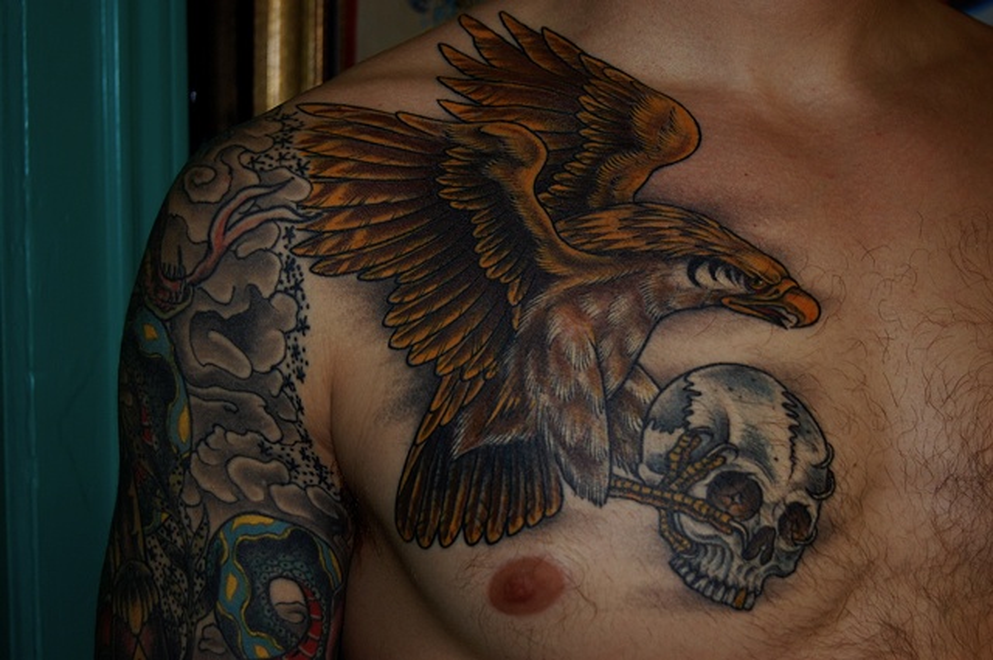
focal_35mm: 57
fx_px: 1570
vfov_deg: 23.7
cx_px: 496
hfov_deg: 35.1
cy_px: 330
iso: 400
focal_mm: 38
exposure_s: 1/60
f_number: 5
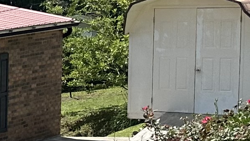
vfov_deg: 6.9
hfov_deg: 9.6
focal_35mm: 175
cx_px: -497
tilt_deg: -8.6
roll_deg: +2.1
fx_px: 1160
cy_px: 145
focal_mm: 6.86
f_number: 1.78
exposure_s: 1/3155
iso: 80
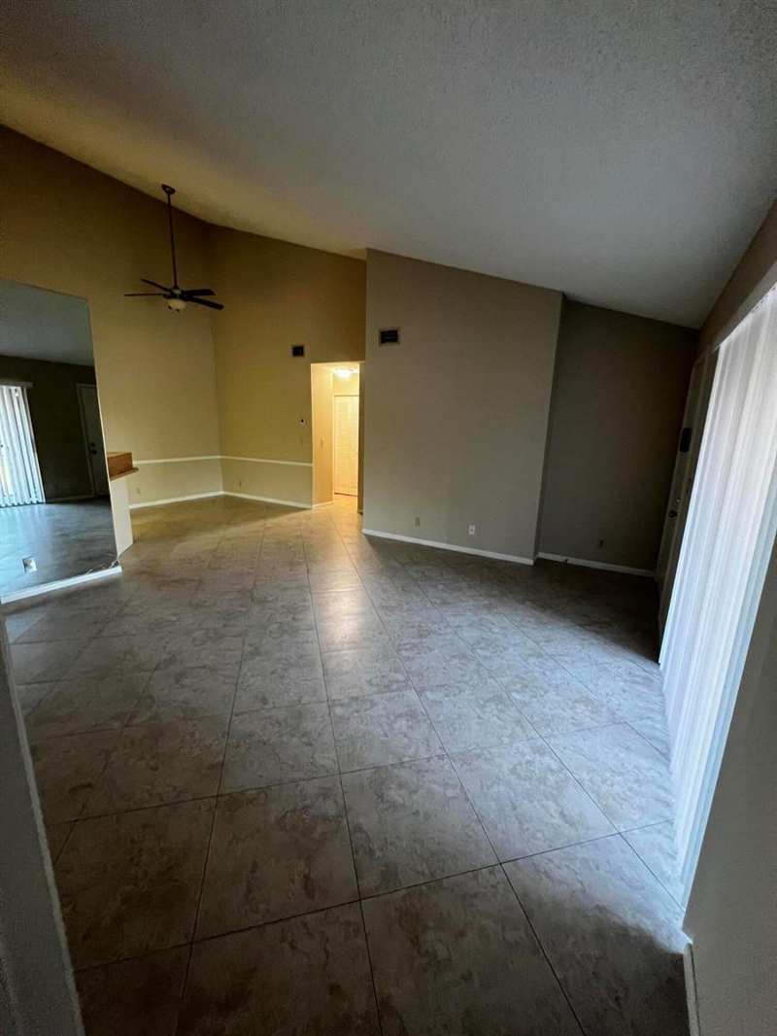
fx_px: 389
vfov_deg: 106.2
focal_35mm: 13
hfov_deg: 89.9
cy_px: 518
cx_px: 388
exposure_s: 1/60
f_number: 1.8
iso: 500
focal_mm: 1.57
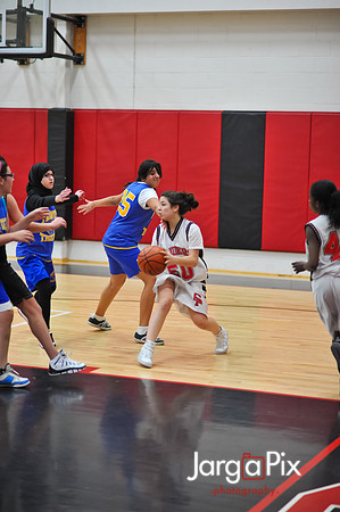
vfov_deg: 23.9
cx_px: 170
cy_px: 256
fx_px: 1207
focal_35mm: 85
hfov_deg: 16.0
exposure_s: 1/500
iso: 1400
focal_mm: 85
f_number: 2
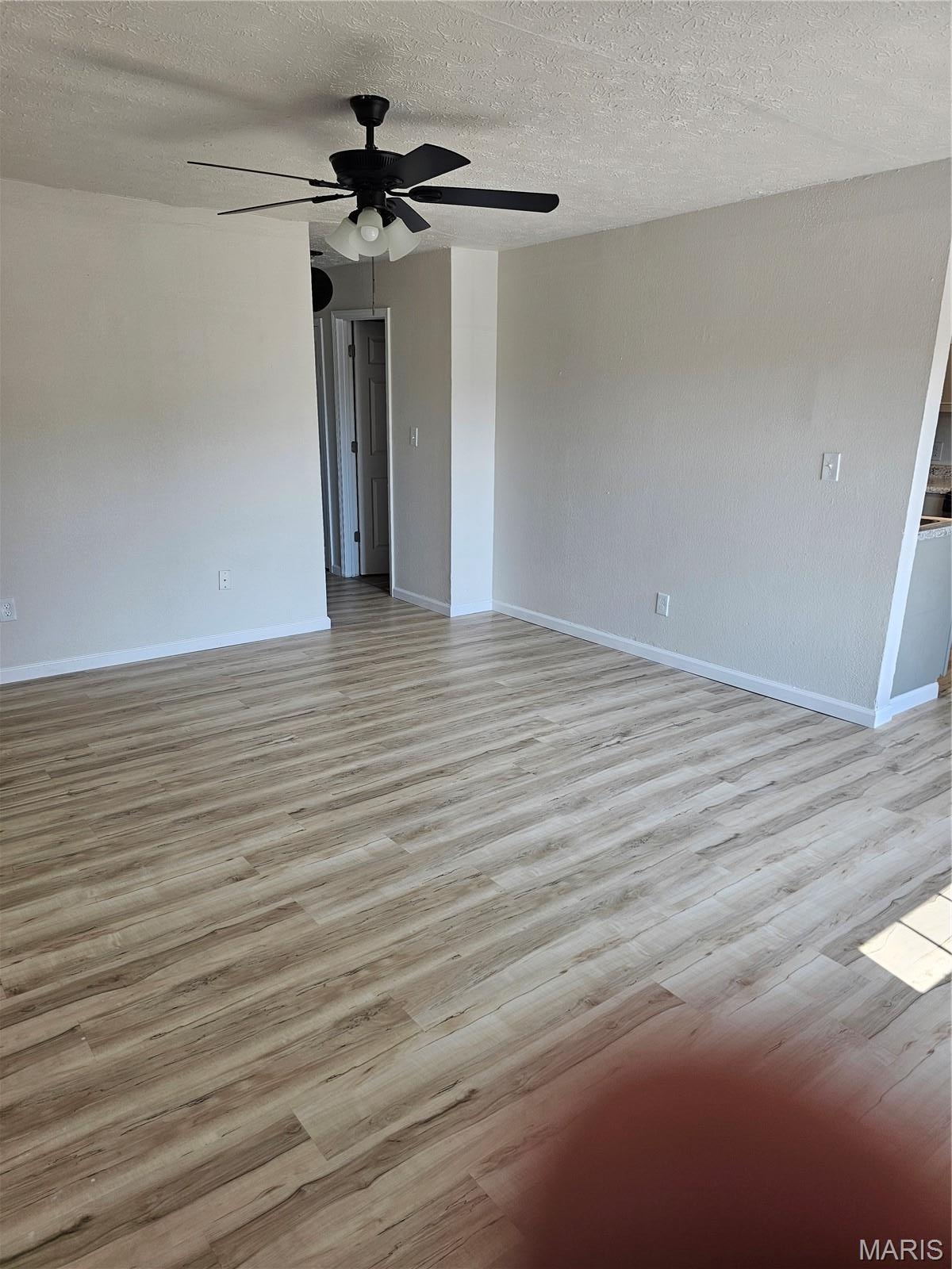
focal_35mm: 23
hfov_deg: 58.9
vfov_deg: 73.9
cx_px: 476
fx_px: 843
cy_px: 634
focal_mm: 6.3
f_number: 1.7
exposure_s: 1/120
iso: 50
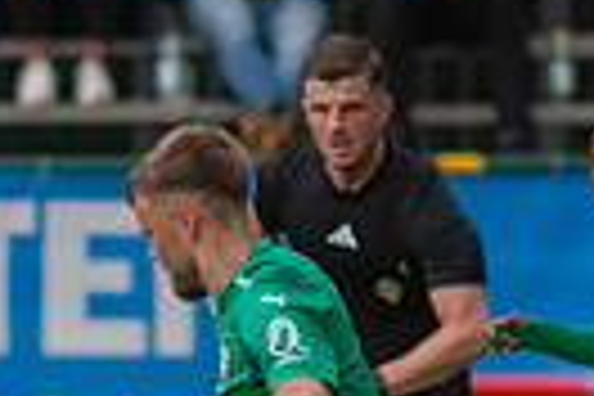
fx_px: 30391
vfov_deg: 0.7
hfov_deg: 1.1
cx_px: -162
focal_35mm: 1842
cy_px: 585
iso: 900
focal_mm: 420
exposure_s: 1/1600
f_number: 4
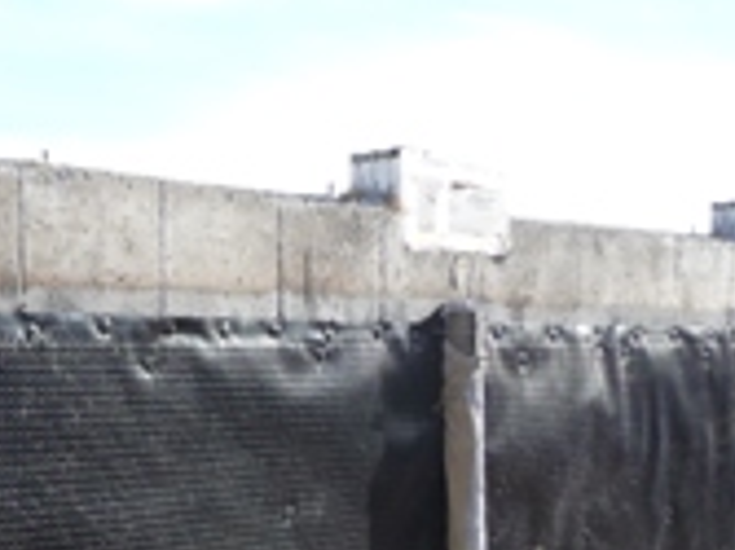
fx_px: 1591
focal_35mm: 75
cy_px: 576
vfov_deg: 19.0
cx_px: -202
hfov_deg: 23.3
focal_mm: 4.7
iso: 100
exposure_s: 1/500
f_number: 3.3
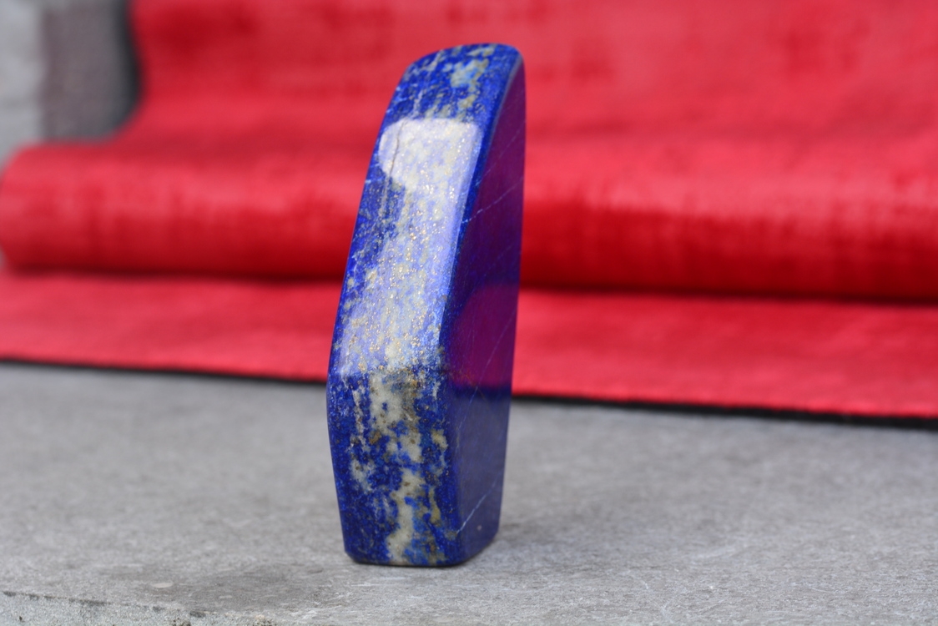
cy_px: 313
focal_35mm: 158
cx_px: 469
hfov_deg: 13.0
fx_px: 4105
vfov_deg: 8.7
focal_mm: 105
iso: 200
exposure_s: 1/80
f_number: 10
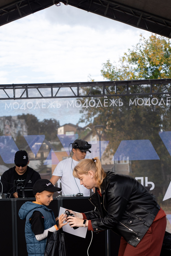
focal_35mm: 63
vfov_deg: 30.8
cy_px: 216
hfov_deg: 21.5
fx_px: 449
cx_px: 63
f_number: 2.2
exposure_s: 1/800
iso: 100
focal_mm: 35
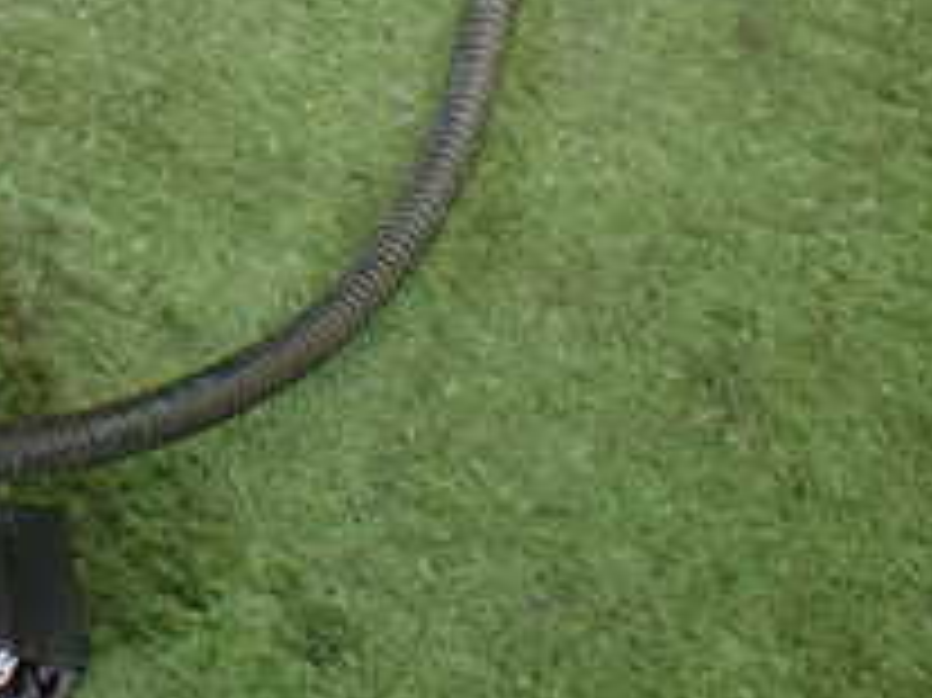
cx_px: -288
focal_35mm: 87
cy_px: -122
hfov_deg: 20.5
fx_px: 2341
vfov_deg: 16.3
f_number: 2.3
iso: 640
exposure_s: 1/125
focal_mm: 5.4
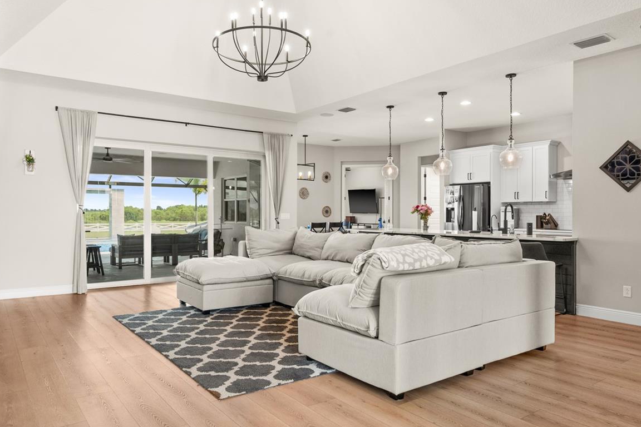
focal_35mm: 25
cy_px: 202
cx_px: 303
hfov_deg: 71.5
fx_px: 445
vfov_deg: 51.3
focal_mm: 18
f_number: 8
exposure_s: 1/4
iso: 320
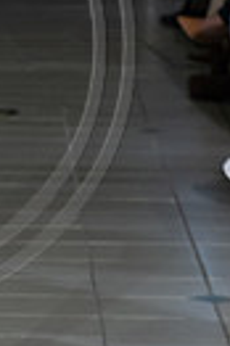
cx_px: -132
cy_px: 45
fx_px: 3468
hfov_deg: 3.8
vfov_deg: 5.7
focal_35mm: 361
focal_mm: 105
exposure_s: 1/160
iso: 1250
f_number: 5.6
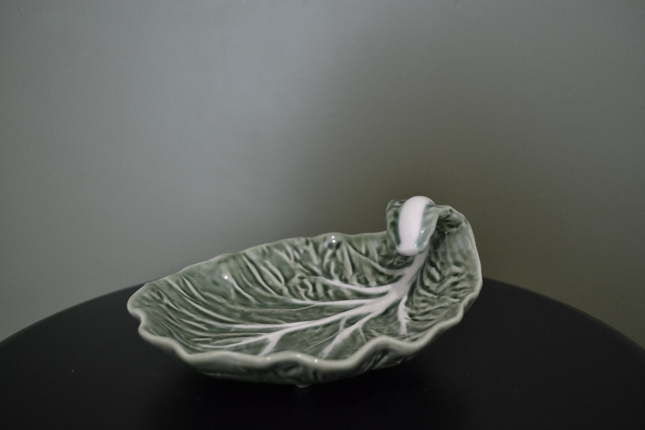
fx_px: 591
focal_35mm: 33
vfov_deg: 40.0
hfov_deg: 57.2
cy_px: 215
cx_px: 322
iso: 1600
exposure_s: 1/60
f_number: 3.8
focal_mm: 22
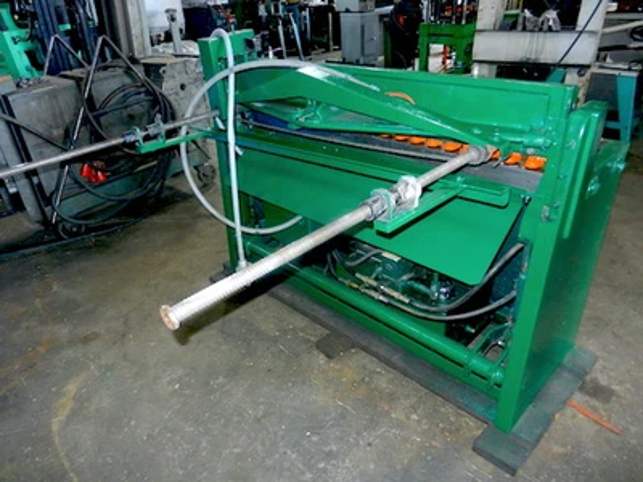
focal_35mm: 25
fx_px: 464
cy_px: 241
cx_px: 322
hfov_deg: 69.4
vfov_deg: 54.9
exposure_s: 1/30
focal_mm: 4.5
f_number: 3.5
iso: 450
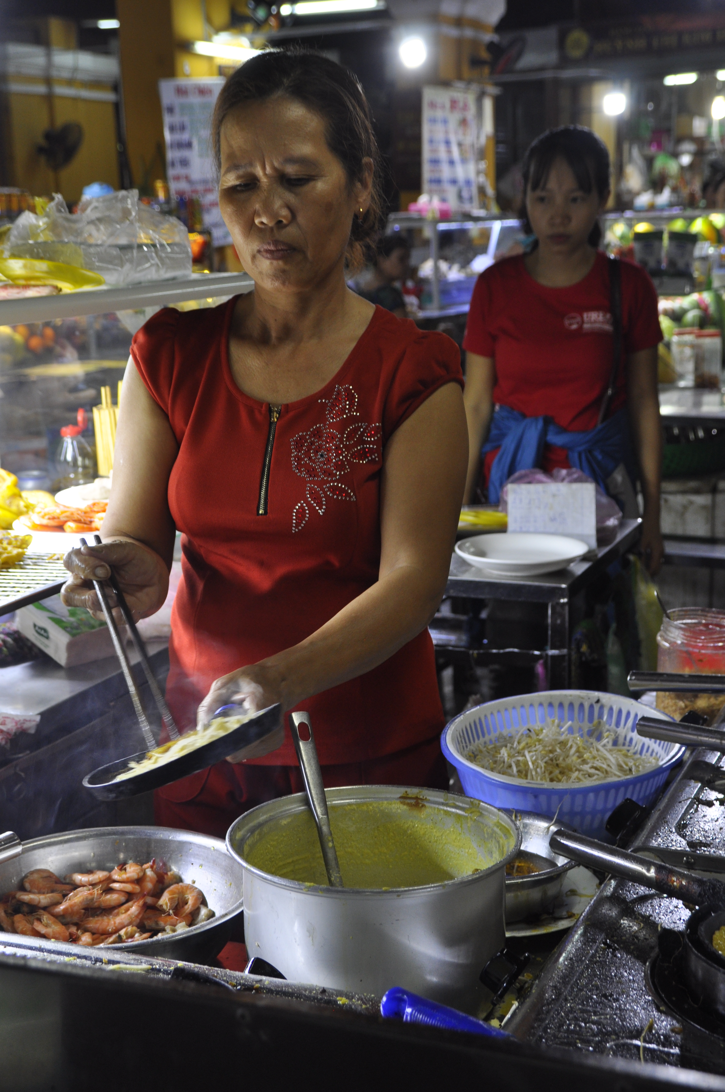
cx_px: 362
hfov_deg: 25.7
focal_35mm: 52
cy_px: 546
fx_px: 1590
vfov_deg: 37.9
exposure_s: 1/30
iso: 400
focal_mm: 35
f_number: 5.6
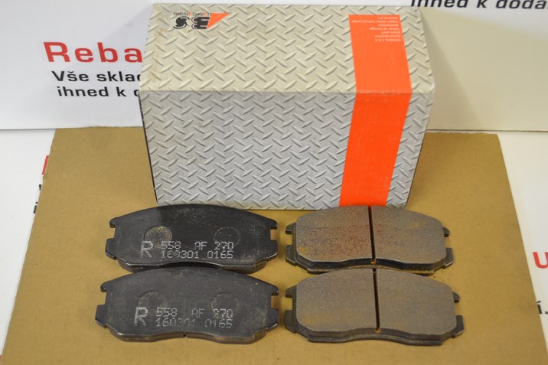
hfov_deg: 41.1
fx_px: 730
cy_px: 182
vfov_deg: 28.1
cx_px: 274
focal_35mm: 48
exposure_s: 1/15
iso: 720
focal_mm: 32
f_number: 4.8
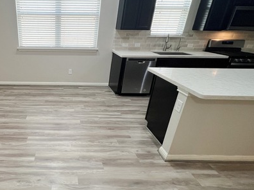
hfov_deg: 72.6
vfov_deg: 63.4
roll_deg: -1.4
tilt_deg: -22.4
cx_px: 59
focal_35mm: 21
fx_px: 154
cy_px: 88
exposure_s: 1/120
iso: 200
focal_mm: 1.57
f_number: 1.8
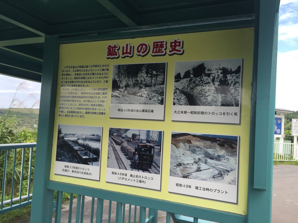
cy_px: 112
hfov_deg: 61.7
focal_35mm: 29
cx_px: 149
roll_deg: -3.9
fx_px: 250
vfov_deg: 48.2
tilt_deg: +4.2
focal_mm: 4.15
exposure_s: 1/542
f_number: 2.2
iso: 32
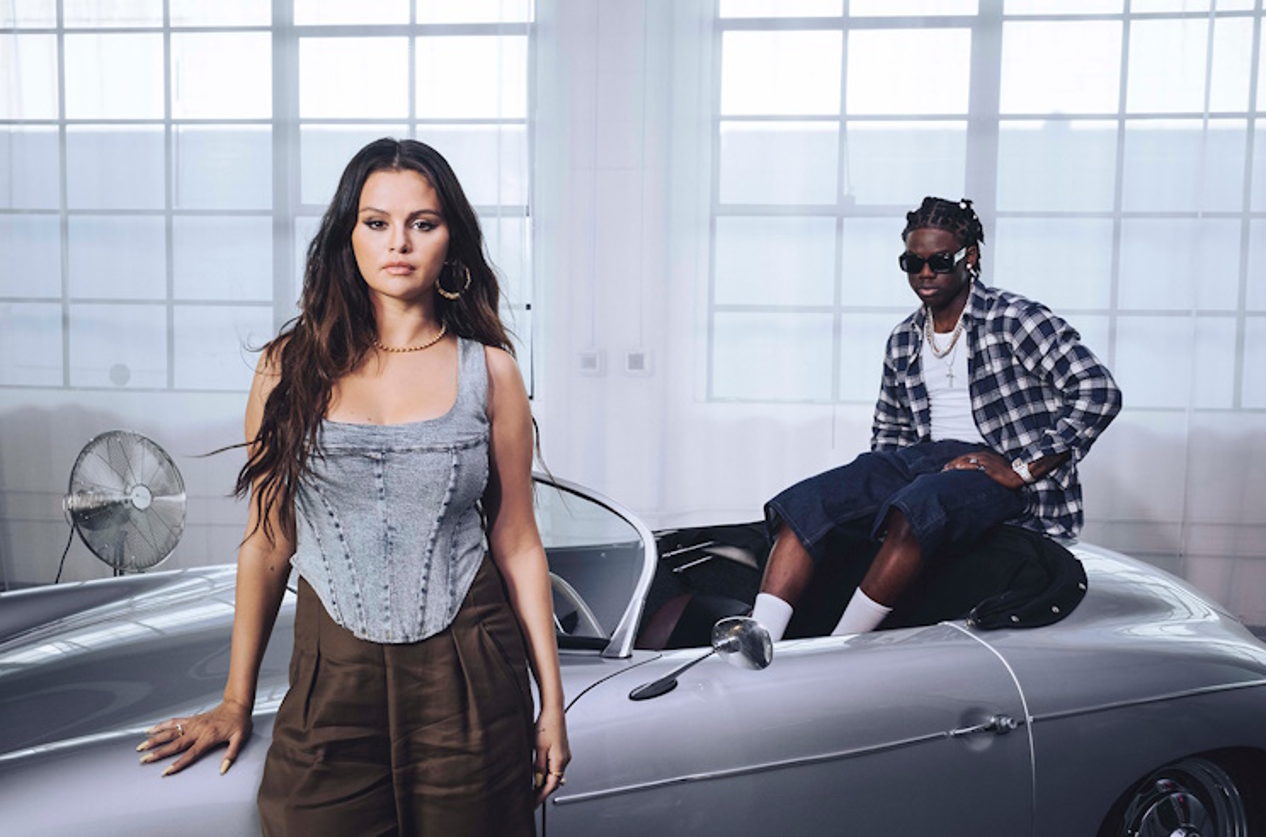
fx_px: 1438
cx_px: 633
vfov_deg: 32.5
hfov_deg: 47.5
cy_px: 418
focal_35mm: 41
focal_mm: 27.4
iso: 800
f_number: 6.4
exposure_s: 1/200
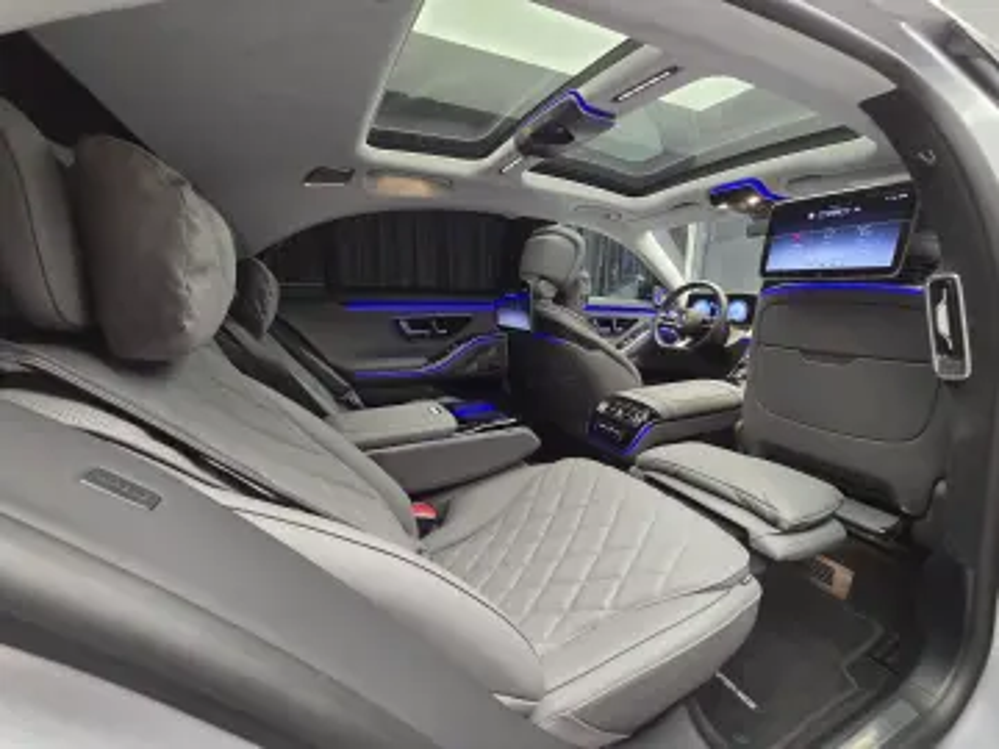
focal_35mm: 13
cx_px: 500
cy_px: 374
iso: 500
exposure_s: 1/54
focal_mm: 2.2
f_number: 2.2
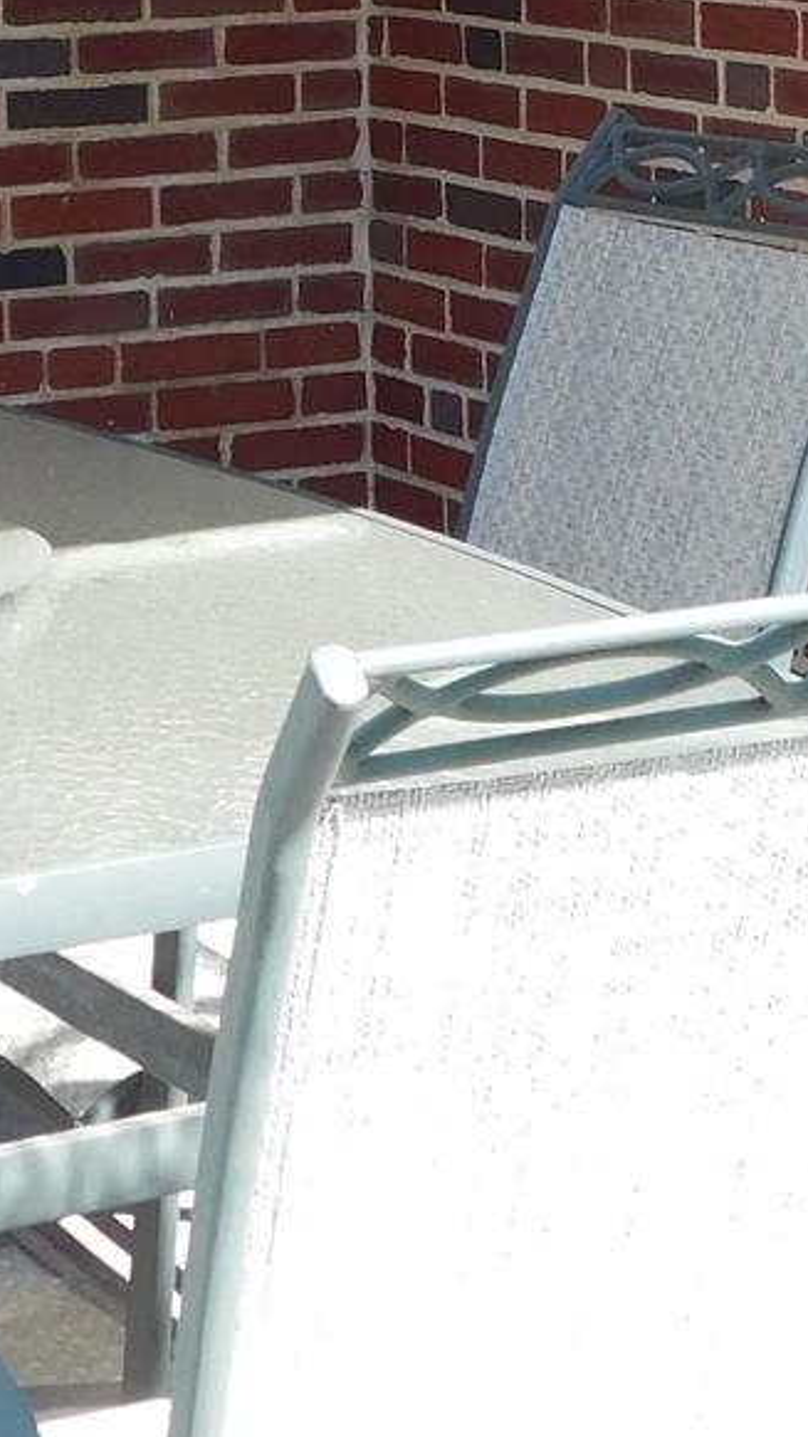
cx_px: 571
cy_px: 27
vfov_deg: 18.2
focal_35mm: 115
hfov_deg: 10.5
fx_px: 4384
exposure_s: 1/320
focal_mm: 5.3
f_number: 3.2
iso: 125
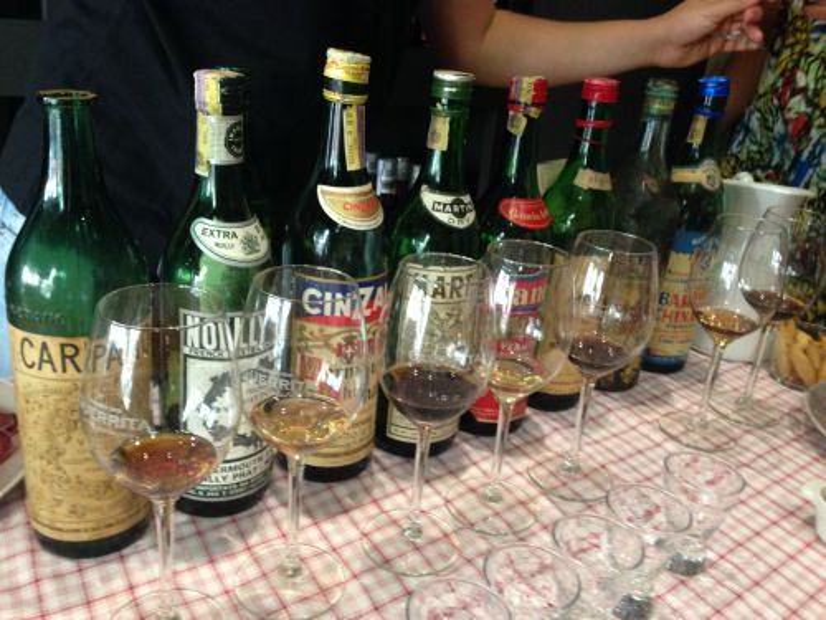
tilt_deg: -22.2
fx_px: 787
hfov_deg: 55.4
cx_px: 413
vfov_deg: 42.9
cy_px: 310
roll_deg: -6.2
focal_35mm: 33
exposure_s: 1/20
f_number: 2.4
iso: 320
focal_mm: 4.12
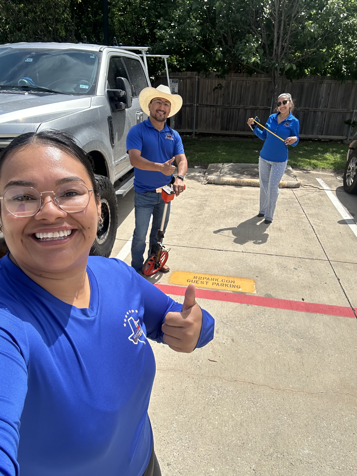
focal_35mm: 23
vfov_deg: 73.9
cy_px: 238
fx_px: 316
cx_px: 178
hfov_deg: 58.9
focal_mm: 2.69
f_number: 1.9
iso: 25
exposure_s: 1/1383
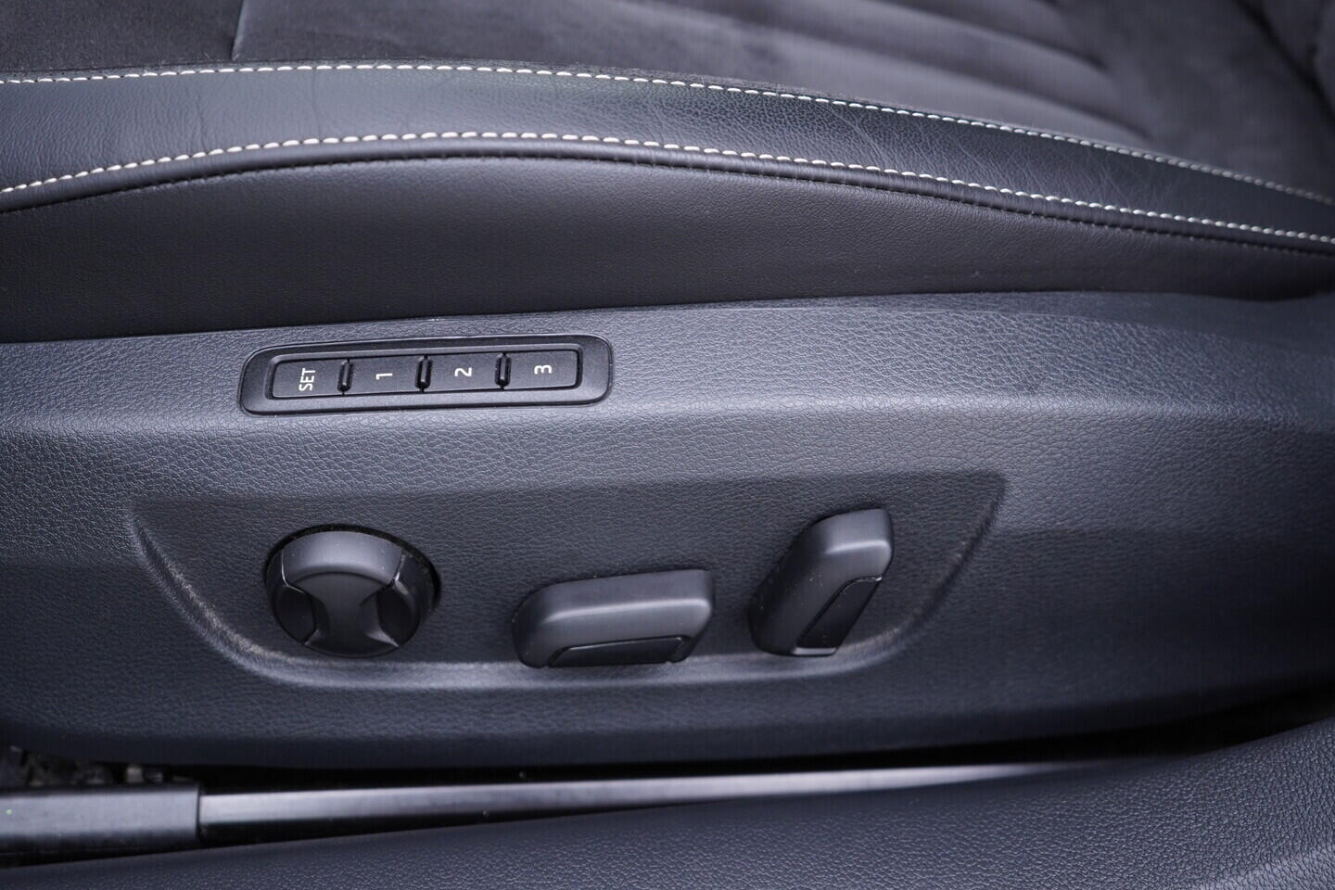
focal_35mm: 36
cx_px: 668
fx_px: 1335
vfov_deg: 36.9
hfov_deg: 53.1
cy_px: 445
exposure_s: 1/40
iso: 320
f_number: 2.8
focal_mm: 24
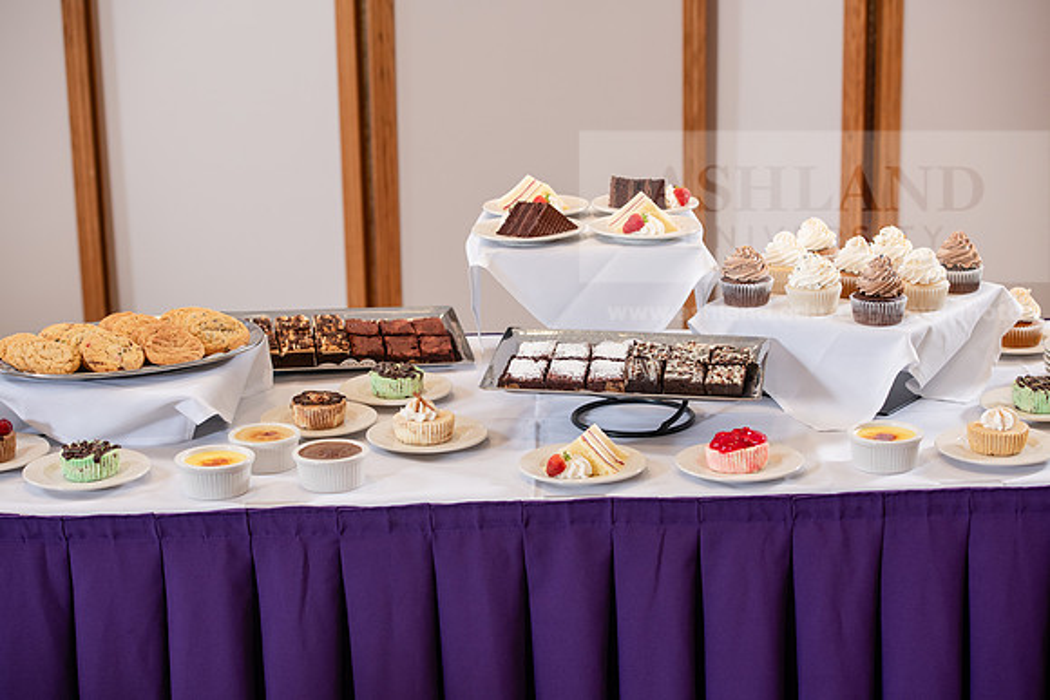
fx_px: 2042
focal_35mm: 70
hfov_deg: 28.8
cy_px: 350
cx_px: 525
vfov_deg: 19.5
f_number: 4.5
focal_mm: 70
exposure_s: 1/160
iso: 640
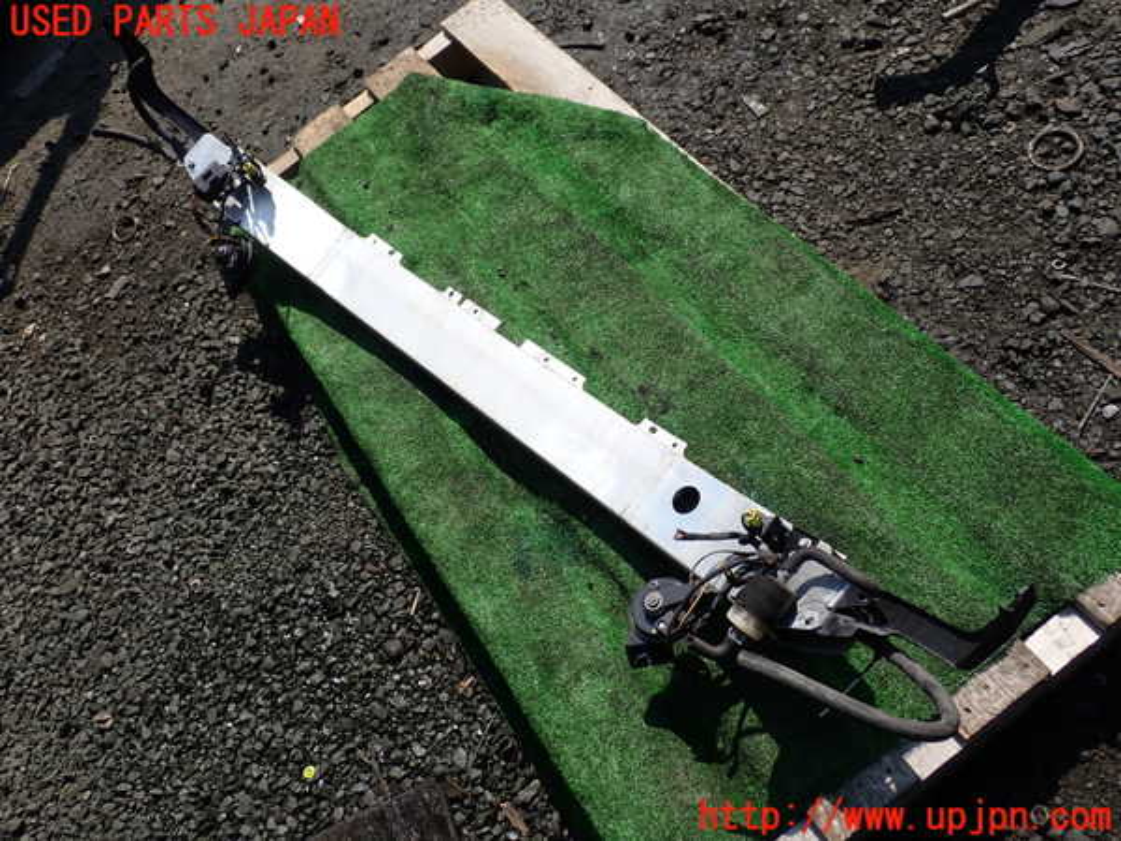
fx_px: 972
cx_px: 560
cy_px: 420
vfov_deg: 46.8
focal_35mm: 30
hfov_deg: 60.0
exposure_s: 1/160
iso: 100
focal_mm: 5.4
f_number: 9
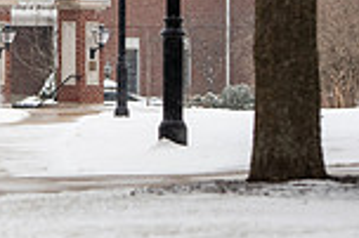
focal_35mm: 389
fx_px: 3875
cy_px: -124
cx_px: -194
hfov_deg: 5.3
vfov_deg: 3.5
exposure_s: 1/320
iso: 400
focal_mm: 102
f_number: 4
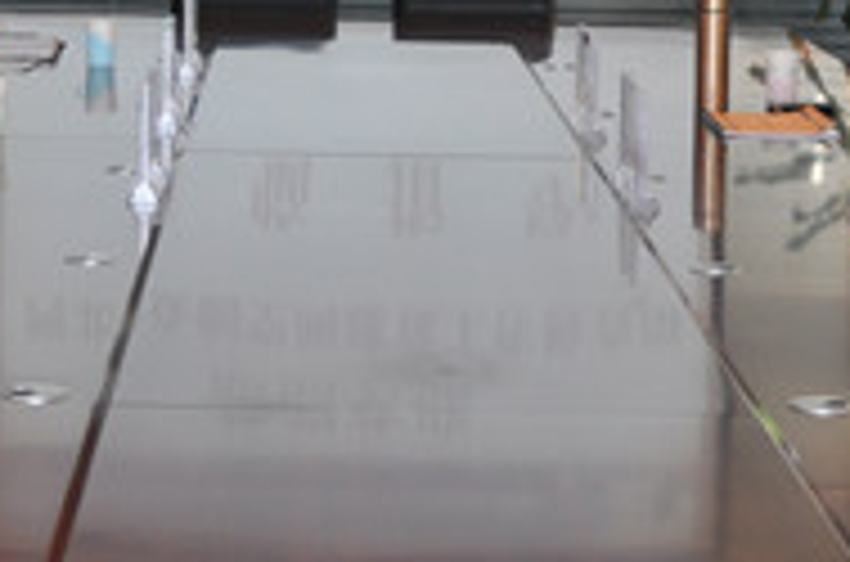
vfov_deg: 10.9
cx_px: 252
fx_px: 2920
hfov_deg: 16.5
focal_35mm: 124
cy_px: -54
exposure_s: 1/60
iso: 200
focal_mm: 26
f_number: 4
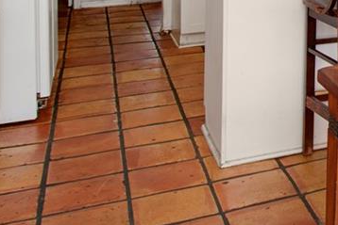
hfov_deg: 23.7
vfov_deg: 18.3
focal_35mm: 67
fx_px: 629
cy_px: -101
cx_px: 511
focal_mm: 10
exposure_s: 1/1600
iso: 100
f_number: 7.1
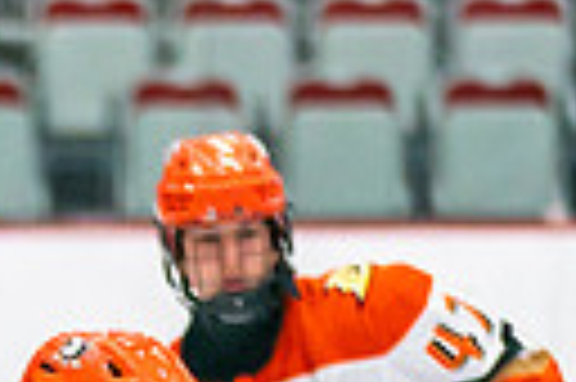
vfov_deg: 1.3
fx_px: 17194
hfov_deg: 1.9
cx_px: -255
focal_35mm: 1076
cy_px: 1040
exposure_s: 1/640
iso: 640
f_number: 2.8
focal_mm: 135
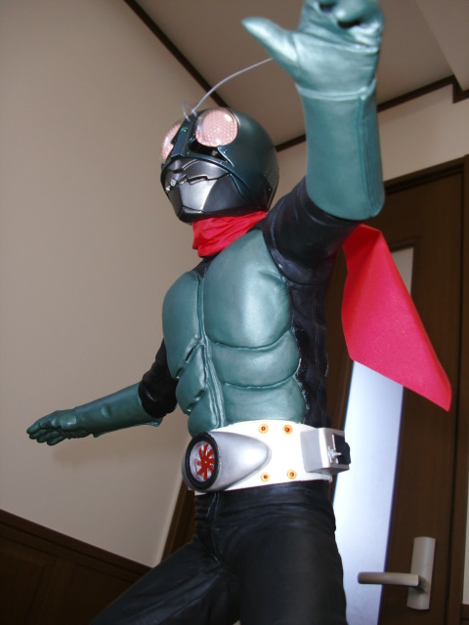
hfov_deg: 39.7
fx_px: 650
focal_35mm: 36
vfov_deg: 51.4
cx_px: 234
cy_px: 312
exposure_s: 1/50
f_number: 2.8
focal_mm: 6.3
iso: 125
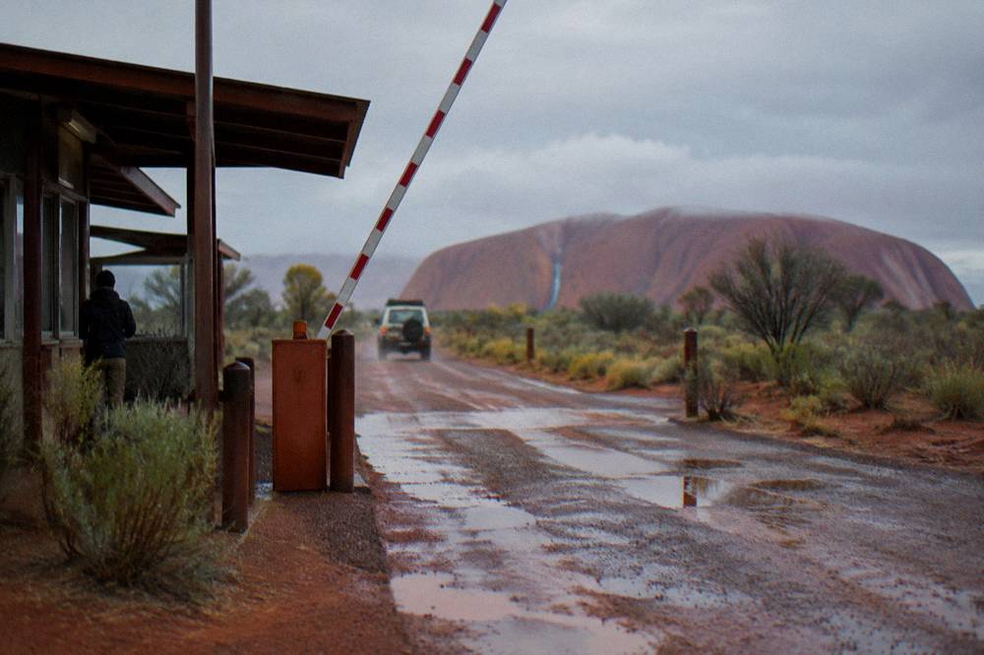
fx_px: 1284
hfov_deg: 41.9
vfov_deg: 28.6
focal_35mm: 47
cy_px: 328
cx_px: 492
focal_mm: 47
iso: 320
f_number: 4.5
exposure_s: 1/1000
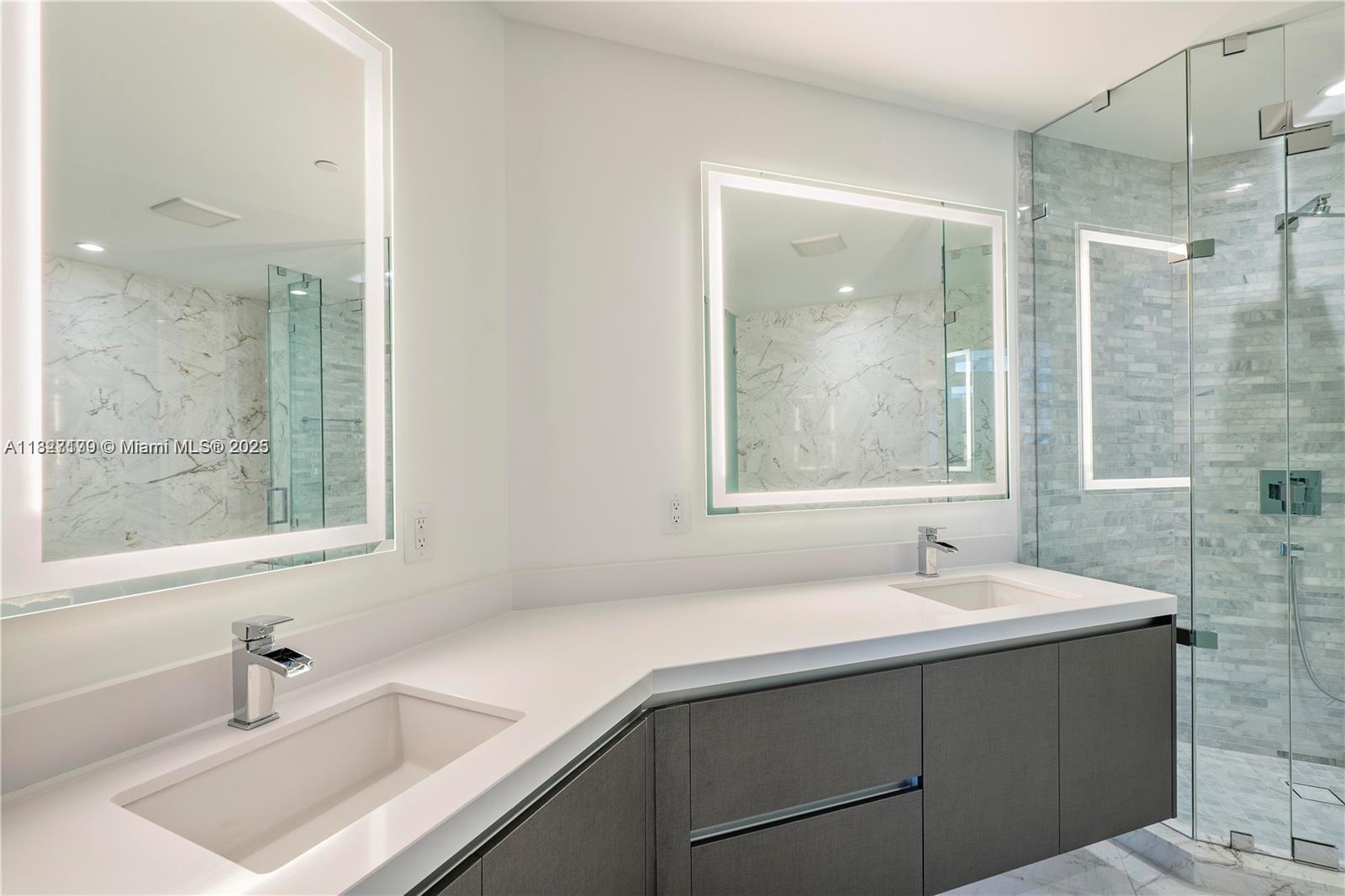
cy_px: 448
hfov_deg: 96.7
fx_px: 598
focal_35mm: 16
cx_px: 672
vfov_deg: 73.7
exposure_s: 1/13
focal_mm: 16
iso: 320
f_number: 8
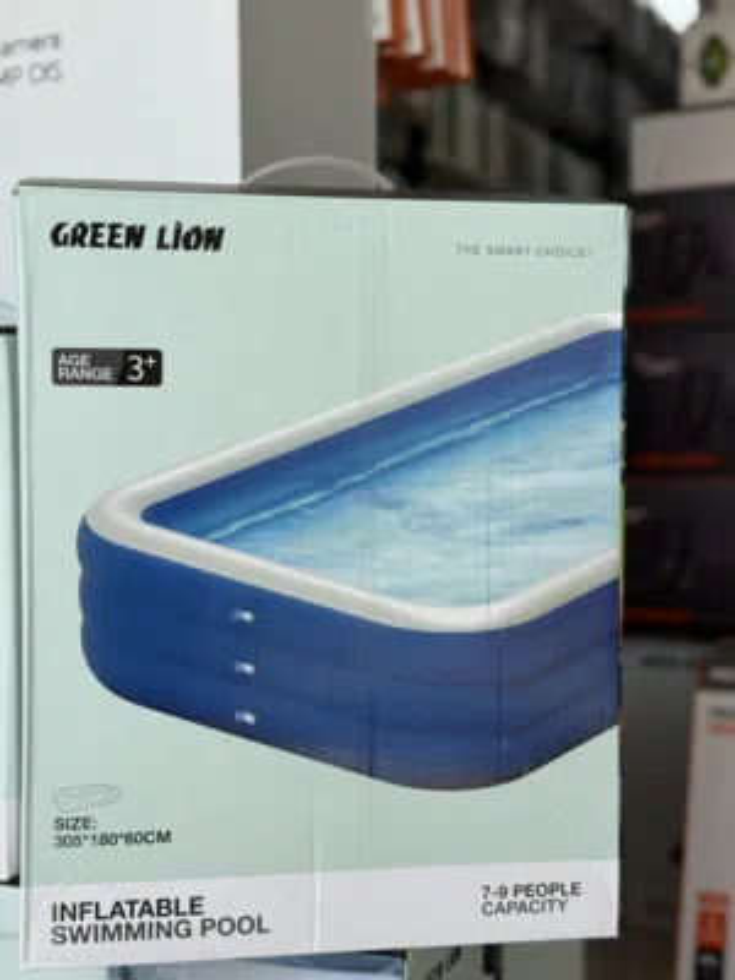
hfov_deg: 30.3
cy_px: 490
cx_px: 368
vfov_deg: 39.7
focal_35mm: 48
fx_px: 1359
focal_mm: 6.76
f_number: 1.78
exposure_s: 1/1013
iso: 64
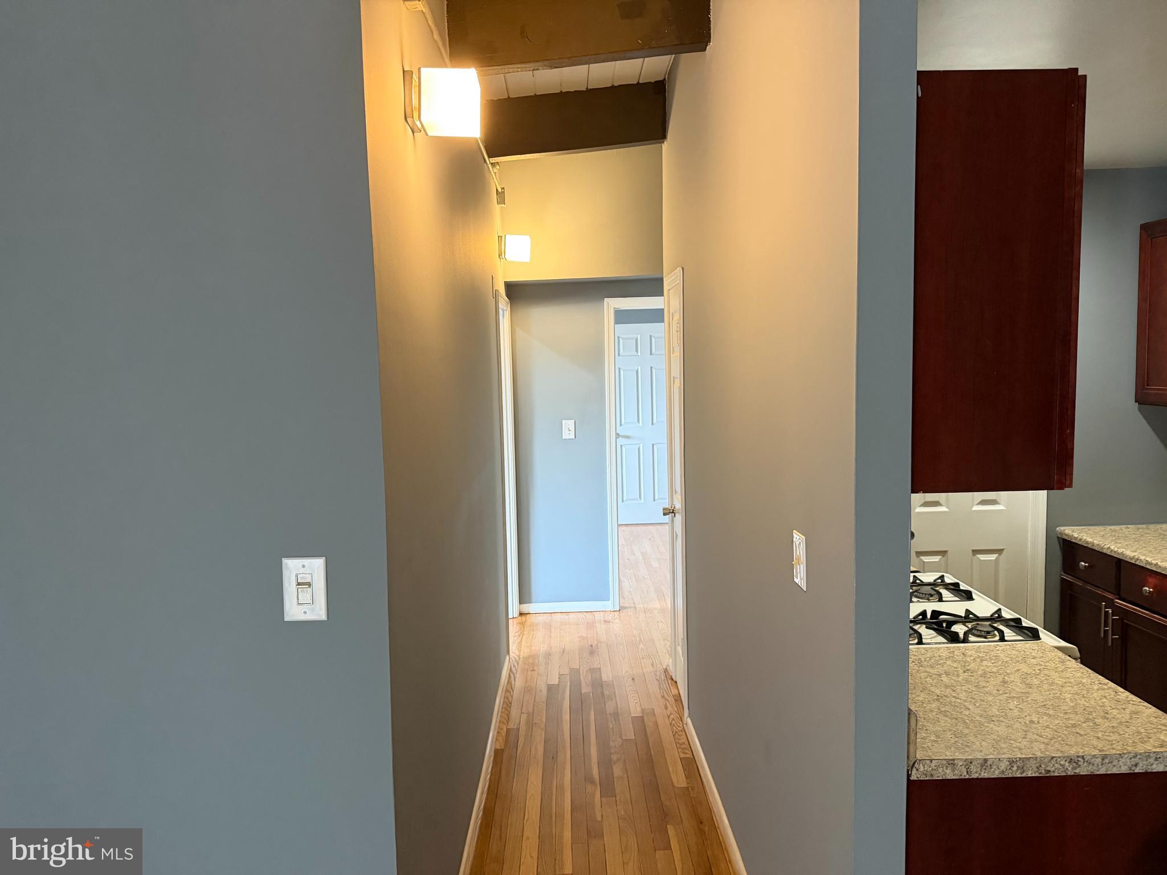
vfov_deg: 56.8
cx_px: 584
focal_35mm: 24
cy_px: 438
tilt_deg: -6.8
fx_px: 809
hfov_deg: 71.6
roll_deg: +1.5
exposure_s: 1/60
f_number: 1.78
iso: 500
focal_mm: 6.76
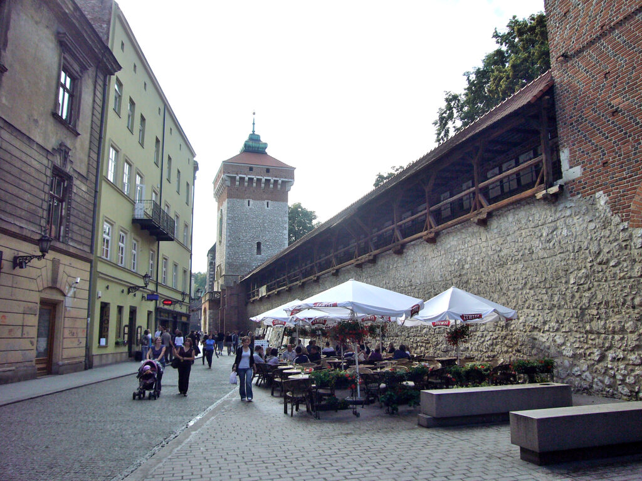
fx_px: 519
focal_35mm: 28
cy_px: 240
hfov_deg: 63.4
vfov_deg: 49.7
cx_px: 321
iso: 80
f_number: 5.6
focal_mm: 4.6
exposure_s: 1/250
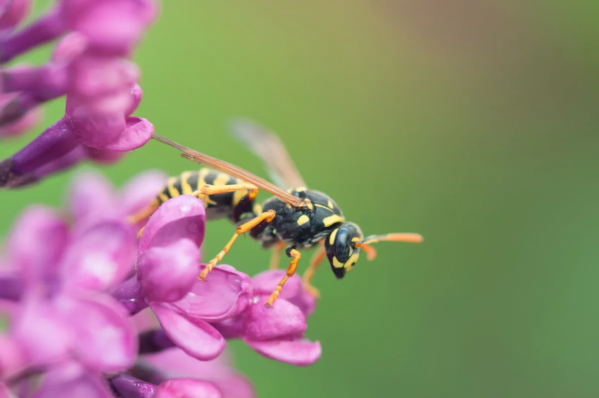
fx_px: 2617
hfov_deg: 13.1
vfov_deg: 8.7
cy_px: 199
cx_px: 300
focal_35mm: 158
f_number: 5.6
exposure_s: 1/160
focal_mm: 105
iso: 200
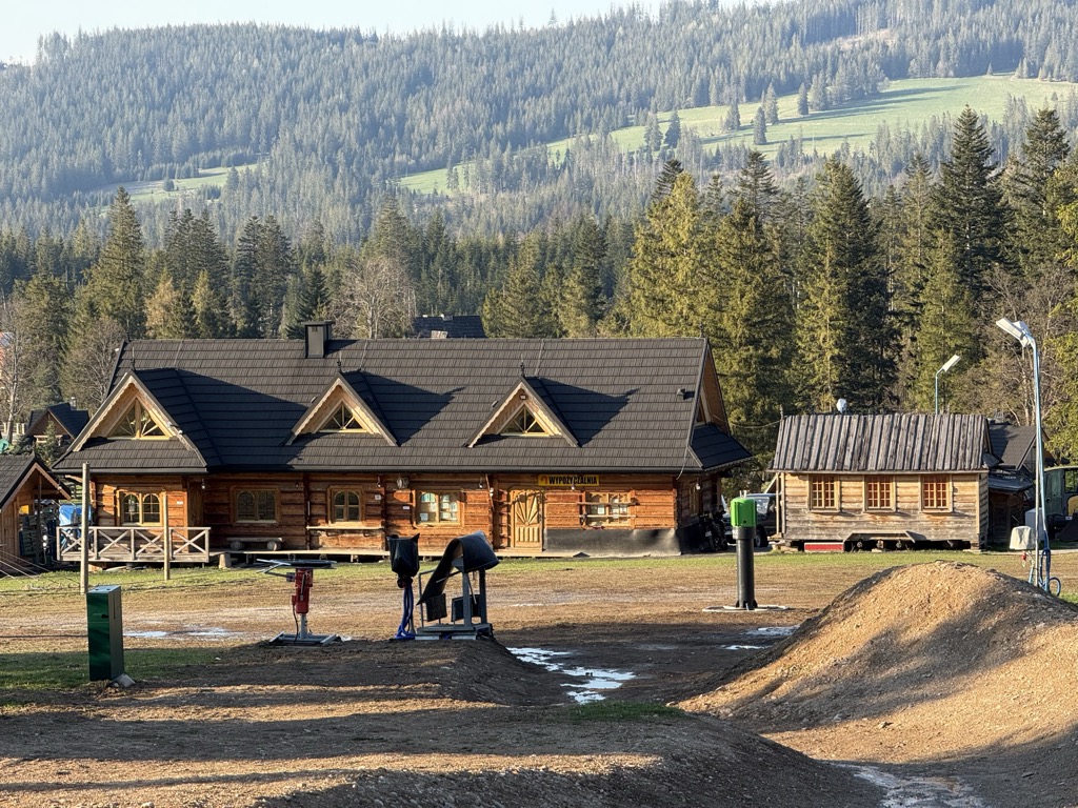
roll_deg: +1.0
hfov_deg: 16.4
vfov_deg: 12.3
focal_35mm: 120
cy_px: 404
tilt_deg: -3.9
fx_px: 3737
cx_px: 539
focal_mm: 15.66
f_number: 2.8
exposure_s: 1/246
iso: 64
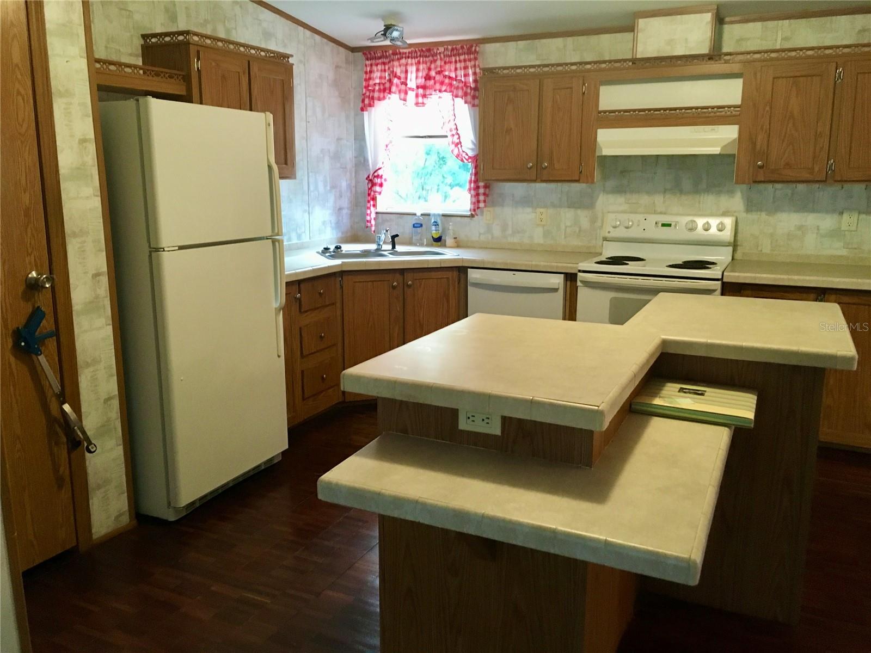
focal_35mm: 29
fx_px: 730
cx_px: 436
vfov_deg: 48.2
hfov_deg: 61.7
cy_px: 326
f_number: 2.2
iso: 200
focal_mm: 4.15
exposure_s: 1/20
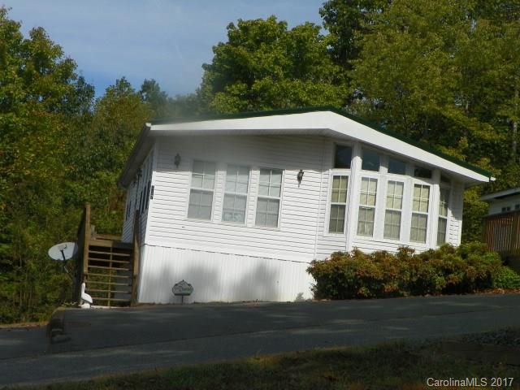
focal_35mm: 68
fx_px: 1021
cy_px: 195
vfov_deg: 21.6
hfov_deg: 28.6
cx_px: 260
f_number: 5.6
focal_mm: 12.1
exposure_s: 1/500
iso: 64
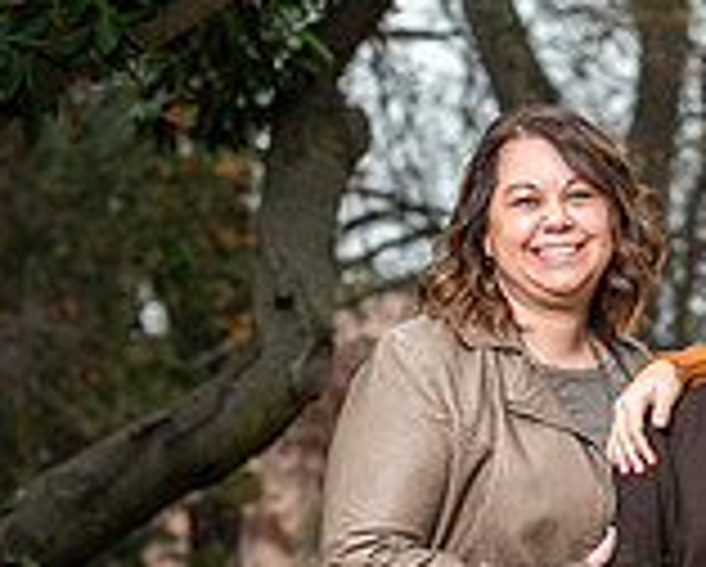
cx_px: 1102
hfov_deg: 6.4
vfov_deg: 5.2
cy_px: 686
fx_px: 6234
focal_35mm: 298
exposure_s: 1/125
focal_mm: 86
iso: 200
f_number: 4
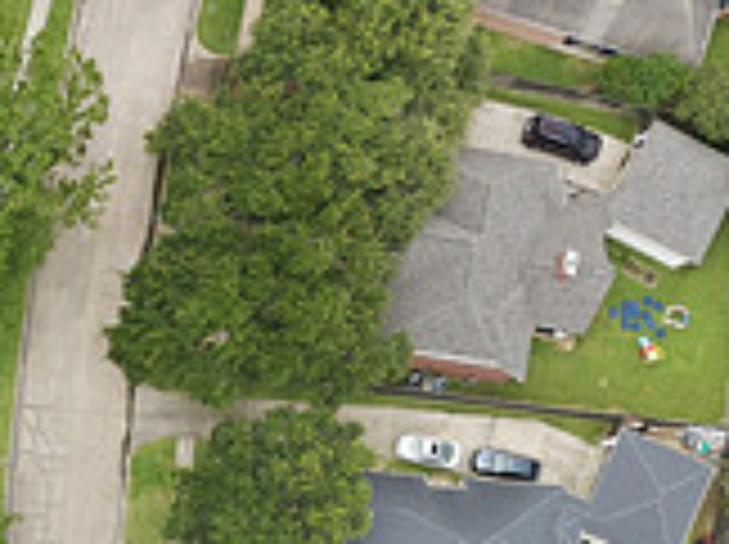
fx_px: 1808
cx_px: -436
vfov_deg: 16.0
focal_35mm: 86
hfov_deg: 19.2
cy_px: 762
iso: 100
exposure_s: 1/1000
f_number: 1.8
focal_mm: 8.7
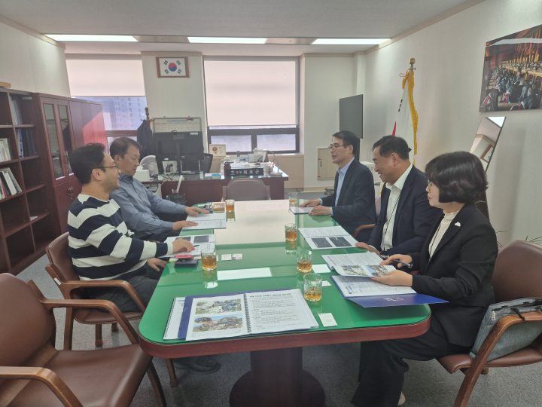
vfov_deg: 58.9
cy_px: 204
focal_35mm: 23
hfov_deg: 73.9
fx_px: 360
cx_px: 271
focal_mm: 5.4
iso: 50
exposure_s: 1/120
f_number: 1.8
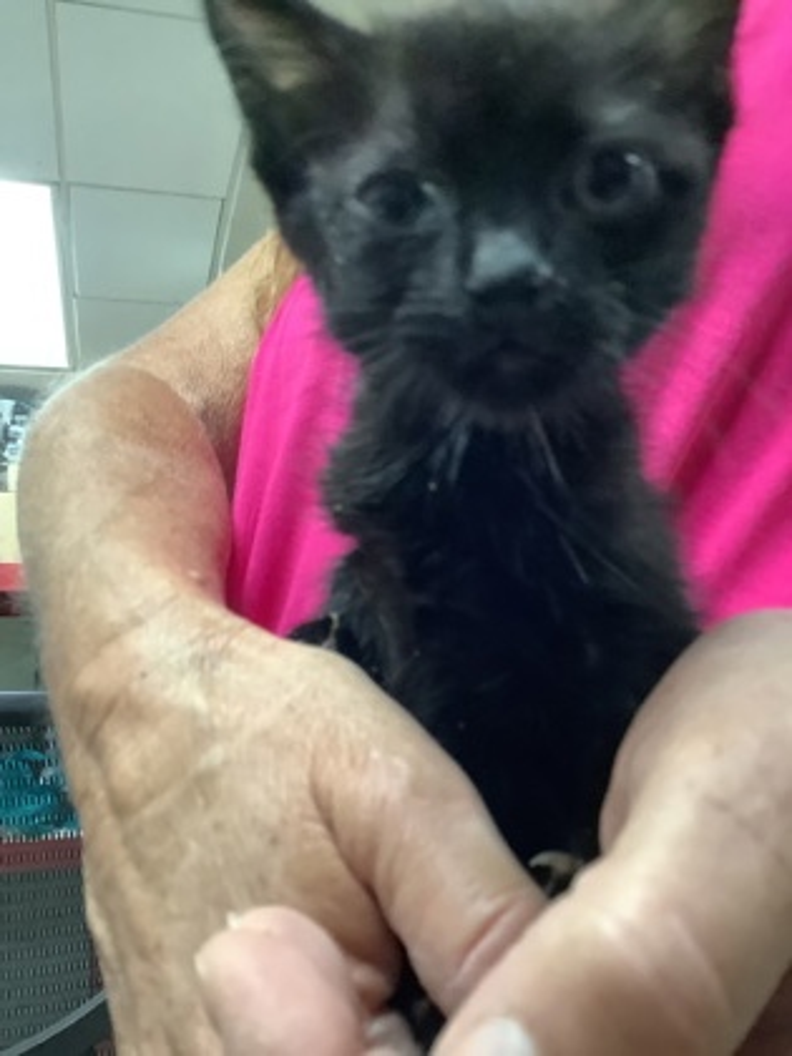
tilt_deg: +13.6
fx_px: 946
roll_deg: +2.6
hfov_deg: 45.4
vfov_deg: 58.4
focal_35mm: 31
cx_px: 396
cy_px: 528
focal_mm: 3.3
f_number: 2.4
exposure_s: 1/50
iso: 320
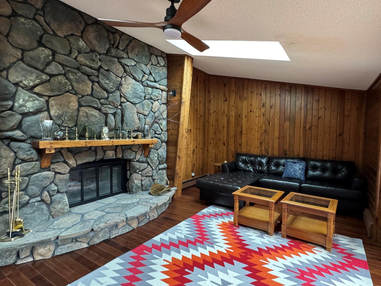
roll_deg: -2.3
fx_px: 198
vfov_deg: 71.6
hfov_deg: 86.6
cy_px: 143
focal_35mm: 18
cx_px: 229
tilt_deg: -4.0
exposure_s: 1/60
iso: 640
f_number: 2.2
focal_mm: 2.22
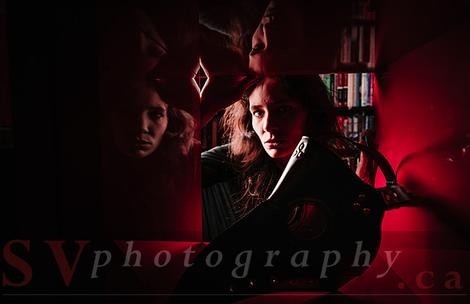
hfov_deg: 73.5
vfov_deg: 51.5
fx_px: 315
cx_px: 235
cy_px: 148
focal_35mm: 24
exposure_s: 1/200
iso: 64
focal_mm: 24
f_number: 4
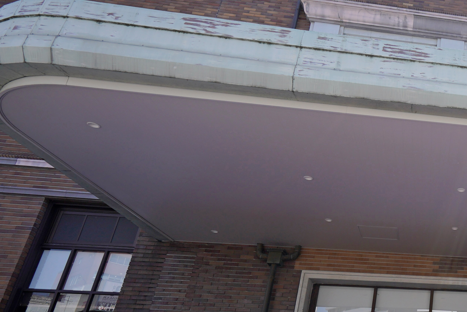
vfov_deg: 34.9
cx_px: 539
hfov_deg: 39.2
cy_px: 191
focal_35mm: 38
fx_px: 493
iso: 200
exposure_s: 1/320
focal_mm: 16
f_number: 8
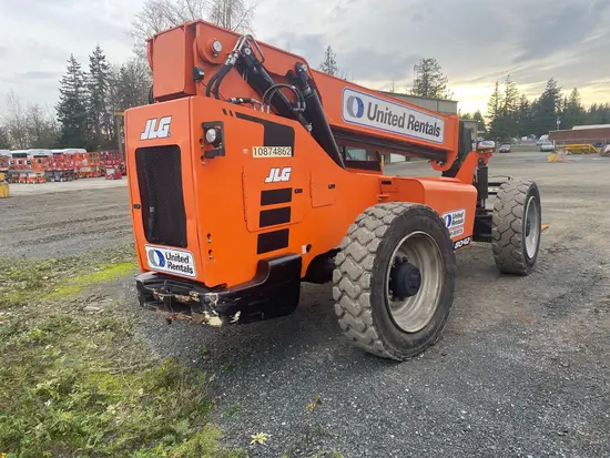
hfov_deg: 67.3
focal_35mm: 26
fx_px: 458
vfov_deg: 53.1
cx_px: 305
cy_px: 229
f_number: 1.8
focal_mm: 4.25
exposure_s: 1/122
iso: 32
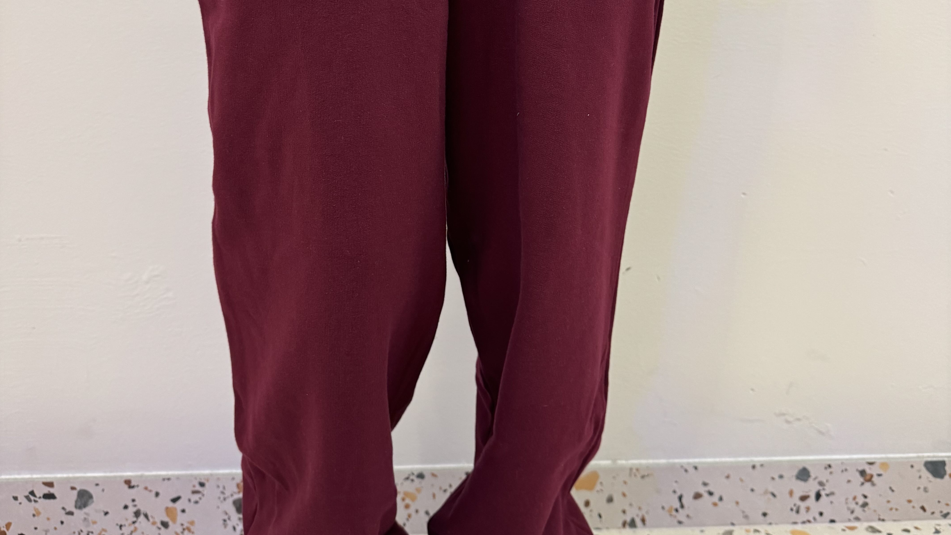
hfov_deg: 56.6
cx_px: 474
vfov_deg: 32.9
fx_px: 883
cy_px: 115
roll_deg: -0.7
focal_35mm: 35
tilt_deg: -6.3
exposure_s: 1/50
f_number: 1.78
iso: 320
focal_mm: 6.76
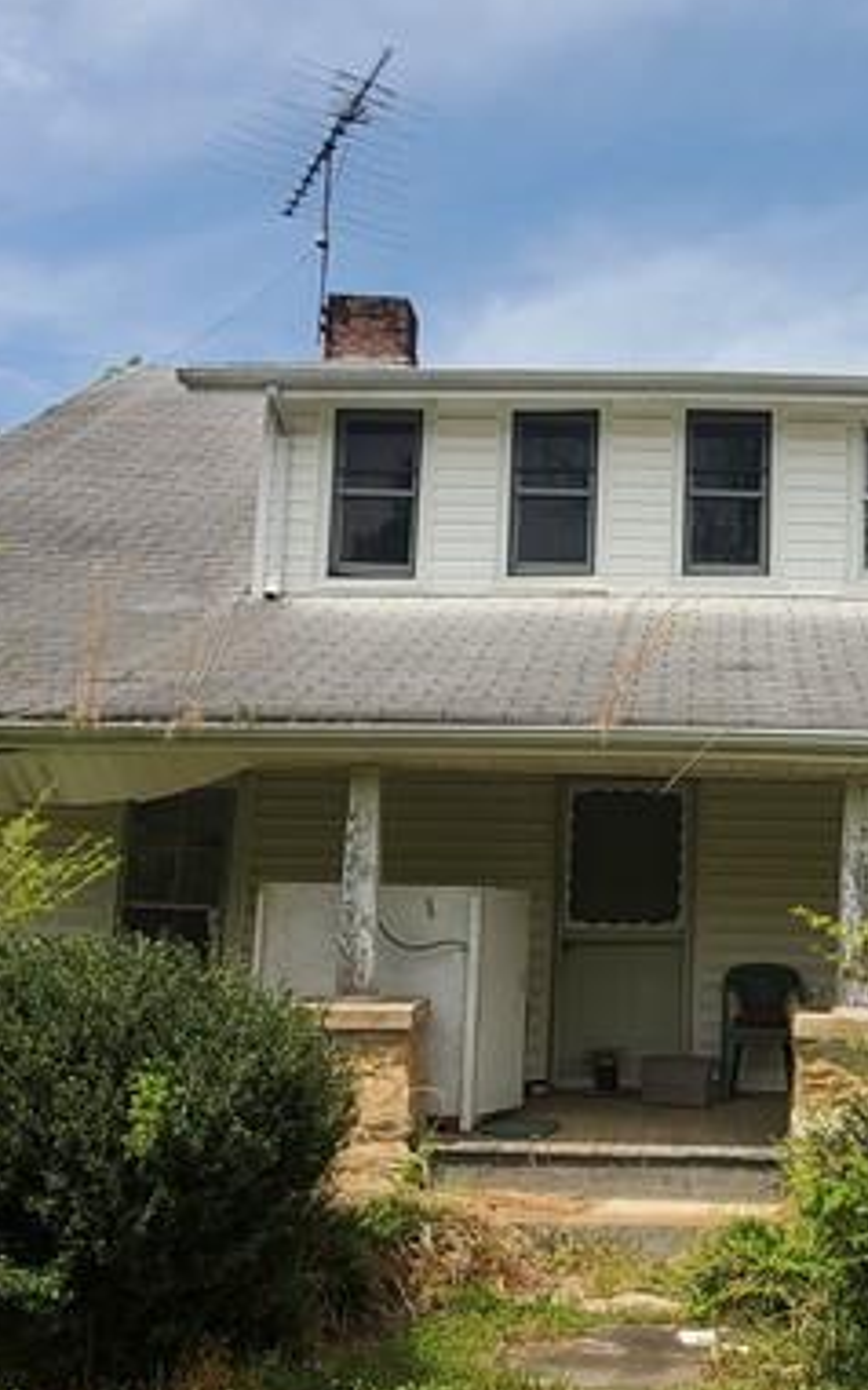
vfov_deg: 52.7
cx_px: 788
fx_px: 1401
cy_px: 671
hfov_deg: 32.6
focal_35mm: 37
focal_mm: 1.8
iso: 50
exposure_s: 1/1117
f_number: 2.2
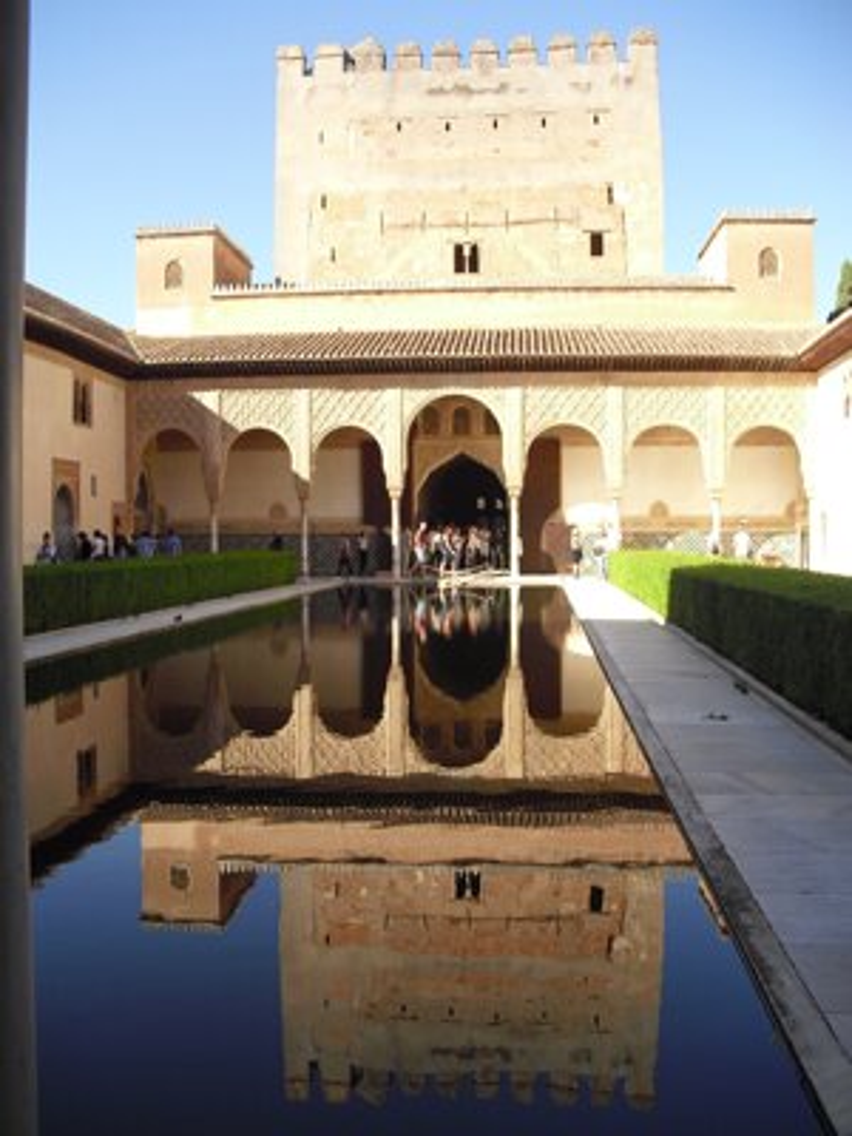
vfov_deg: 51.4
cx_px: 426
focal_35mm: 36
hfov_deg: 39.7
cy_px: 568
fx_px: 1181
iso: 100
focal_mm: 6.3
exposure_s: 1/80
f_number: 7.8
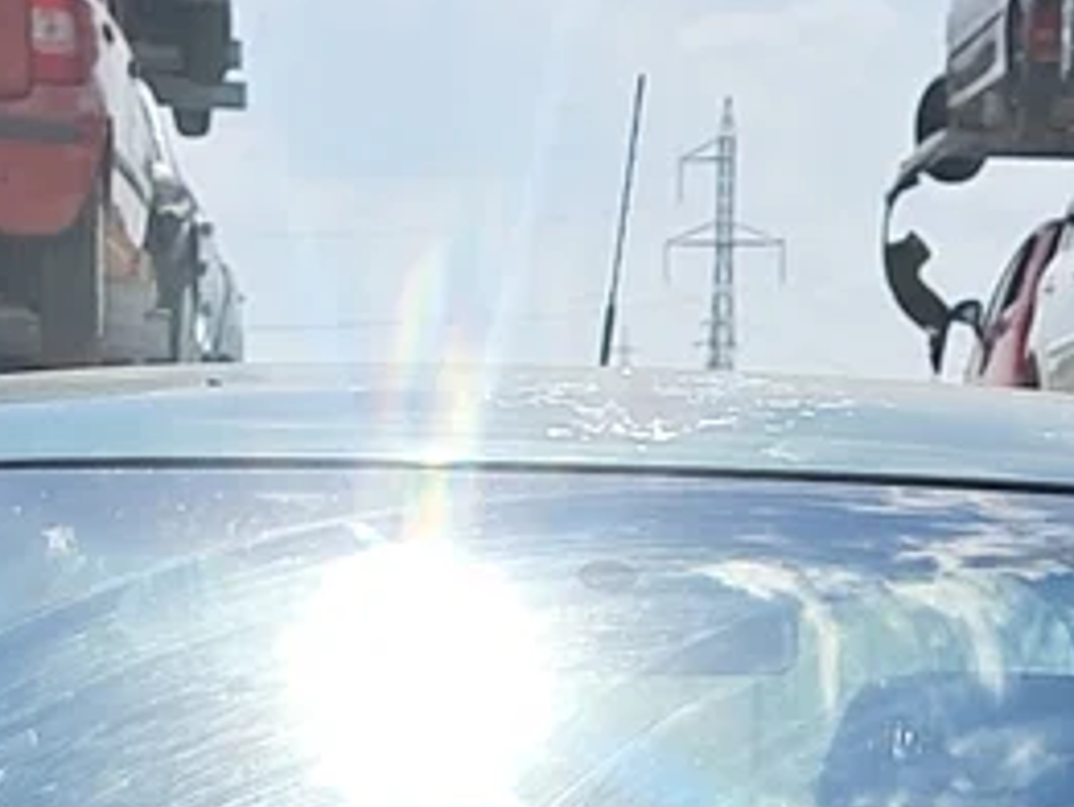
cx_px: 584
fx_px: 4563
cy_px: 1808
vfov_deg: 9.2
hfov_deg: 13.4
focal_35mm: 147
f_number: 1.8
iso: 50
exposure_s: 1/1582
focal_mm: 5.23
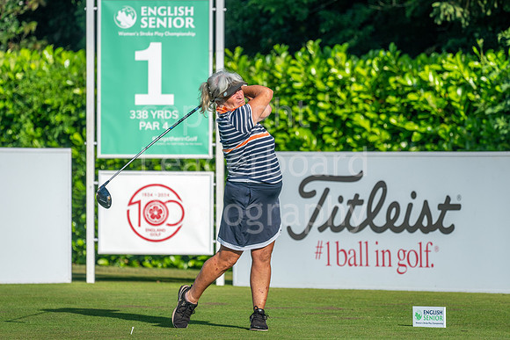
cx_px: 266
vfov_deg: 3.9
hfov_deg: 5.8
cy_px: 173
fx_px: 4997
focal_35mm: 353
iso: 200
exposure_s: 1/2000
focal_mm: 300
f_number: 5
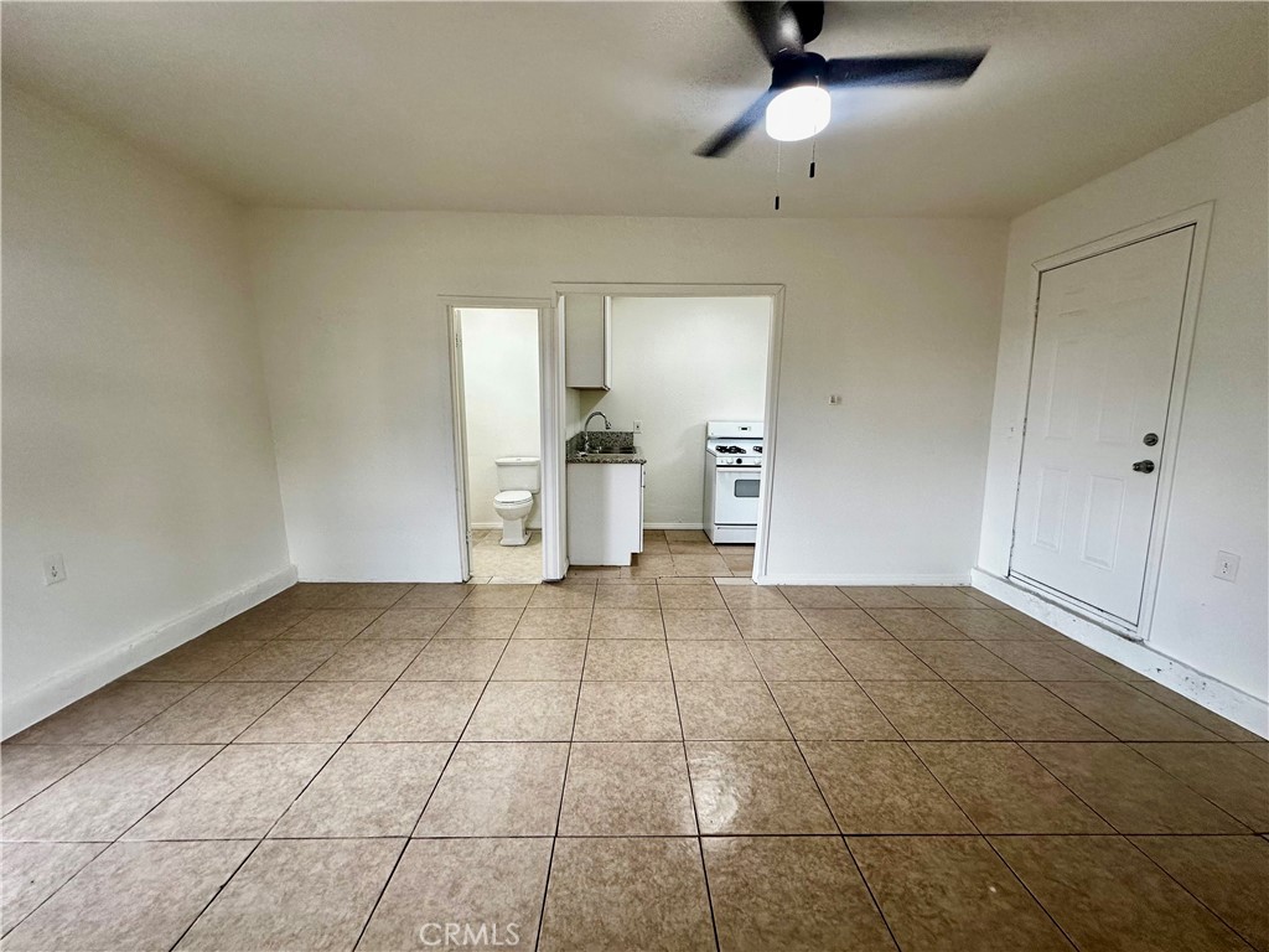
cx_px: 634
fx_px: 513
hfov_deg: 102.1
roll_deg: -1.3
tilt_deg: -7.5
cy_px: 476
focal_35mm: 14
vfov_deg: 85.7
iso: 160
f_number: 2.2
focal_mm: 2.22
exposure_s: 1/120
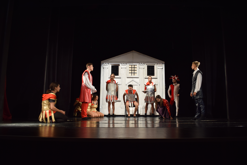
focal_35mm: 27
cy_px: 82
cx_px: 124
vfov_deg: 47.9
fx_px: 185
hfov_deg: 67.4
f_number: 4
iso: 400
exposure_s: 1/60
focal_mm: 18
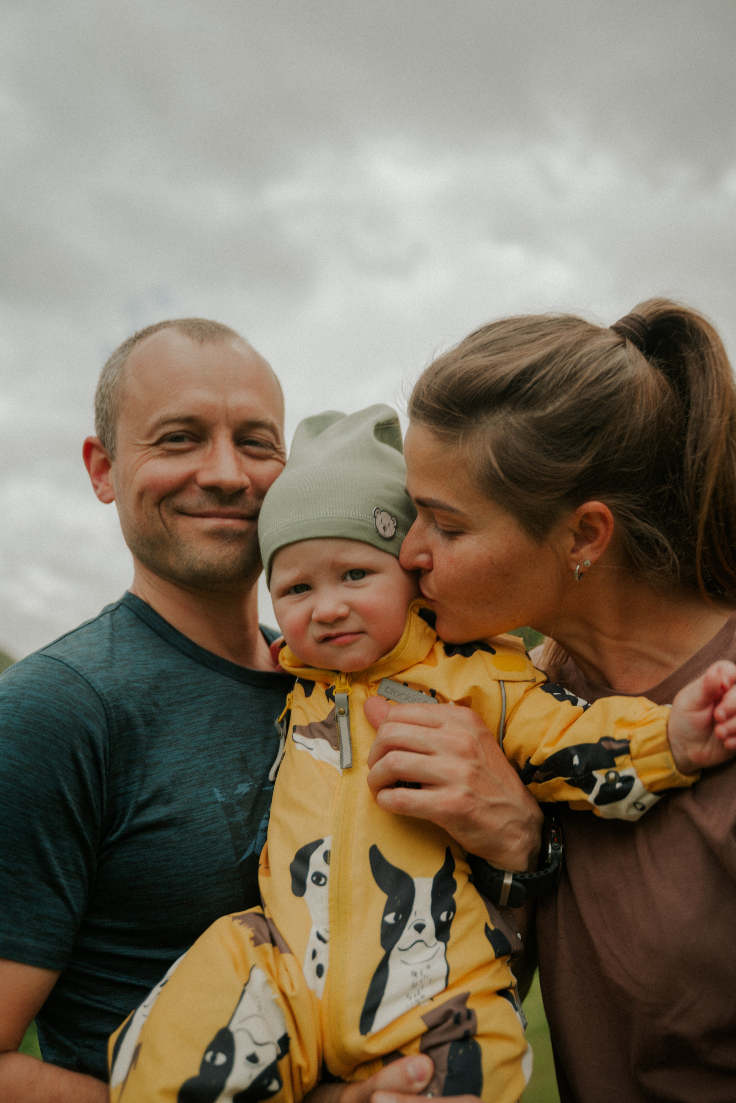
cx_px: 368
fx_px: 1104
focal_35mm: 36
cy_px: 552
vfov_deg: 53.1
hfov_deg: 36.9
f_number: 2.8
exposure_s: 1/125
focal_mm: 36
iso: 100
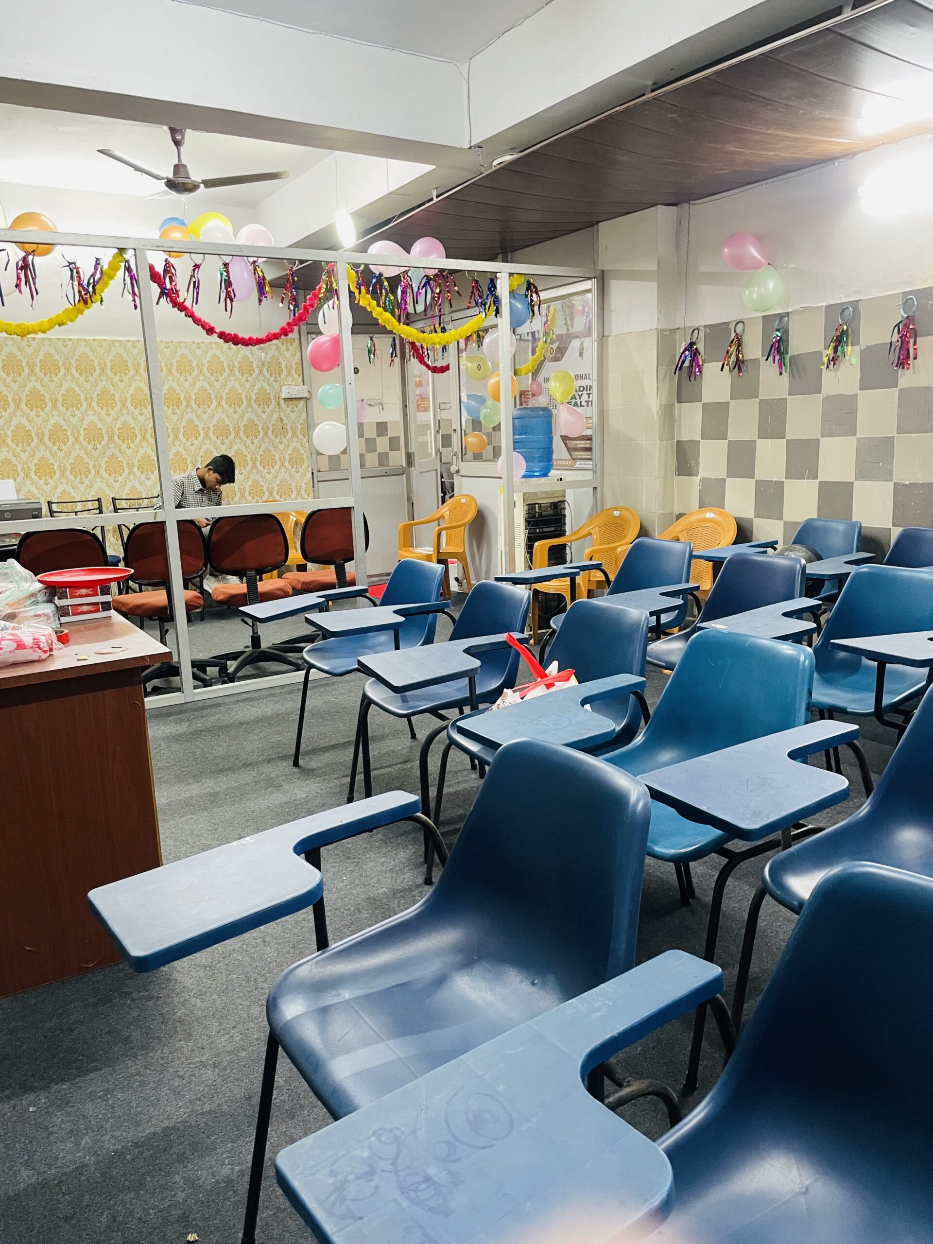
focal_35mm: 26
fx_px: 934
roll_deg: +3.1
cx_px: 466
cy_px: 622
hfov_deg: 53.1
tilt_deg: -11.0
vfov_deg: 67.3
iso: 250
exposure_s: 1/50
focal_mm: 4.2
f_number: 1.6
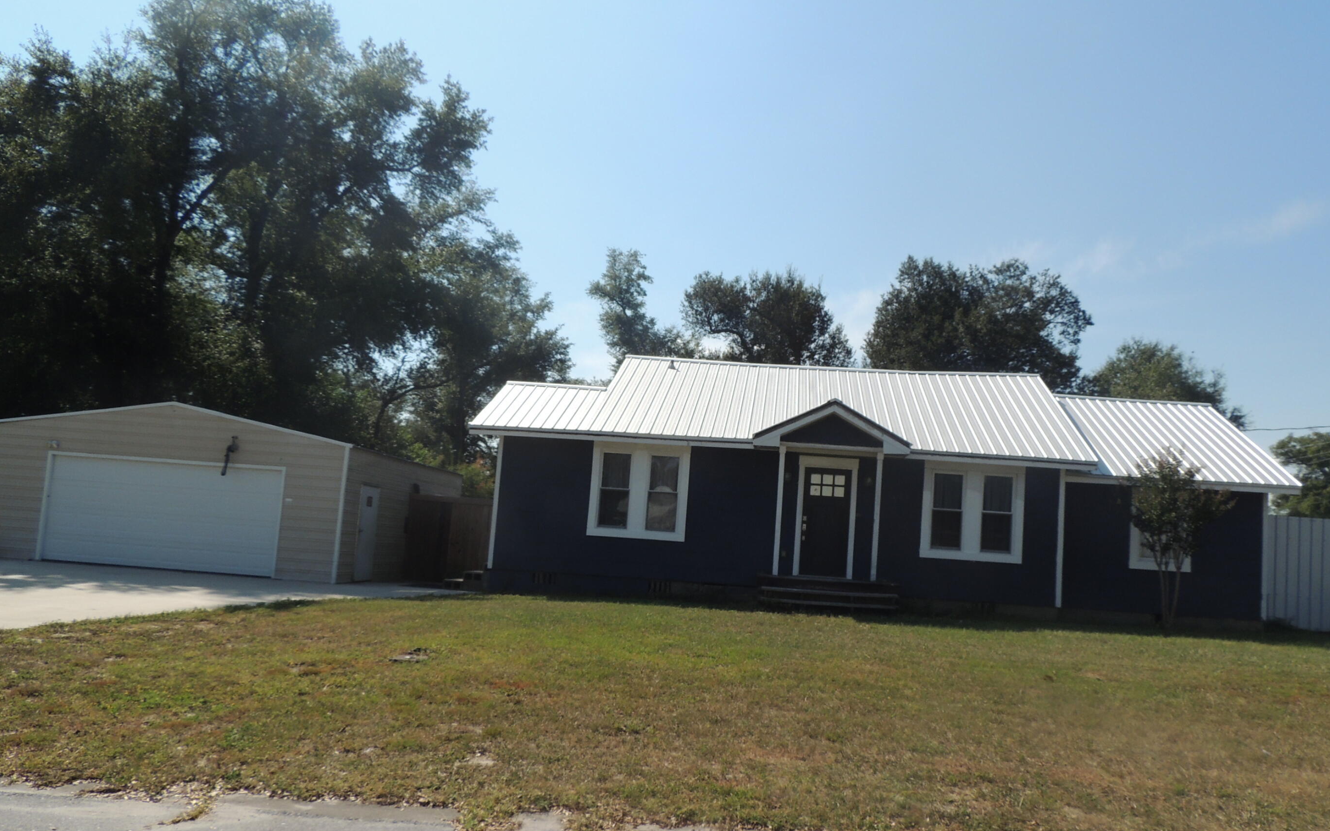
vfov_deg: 44.5
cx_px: 715
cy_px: 458
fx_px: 1015
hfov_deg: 66.4
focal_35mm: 28
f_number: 3.3
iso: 100
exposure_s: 1/1600
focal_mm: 4.3
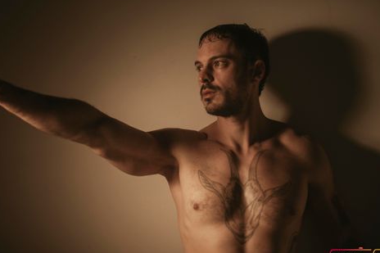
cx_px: 167
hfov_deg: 29.2
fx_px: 728
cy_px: 96
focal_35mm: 69
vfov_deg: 19.7
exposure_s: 1/60
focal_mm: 50
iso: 400
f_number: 1.4
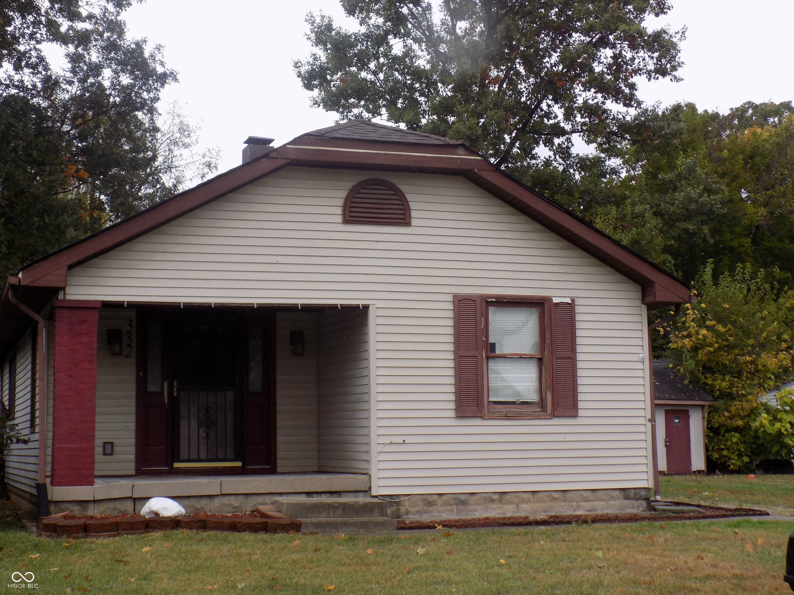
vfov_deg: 28.0
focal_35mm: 52
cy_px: 298
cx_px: 397
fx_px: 1193
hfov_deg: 36.8
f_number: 3.9
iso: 80
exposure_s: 1/100
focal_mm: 9.3
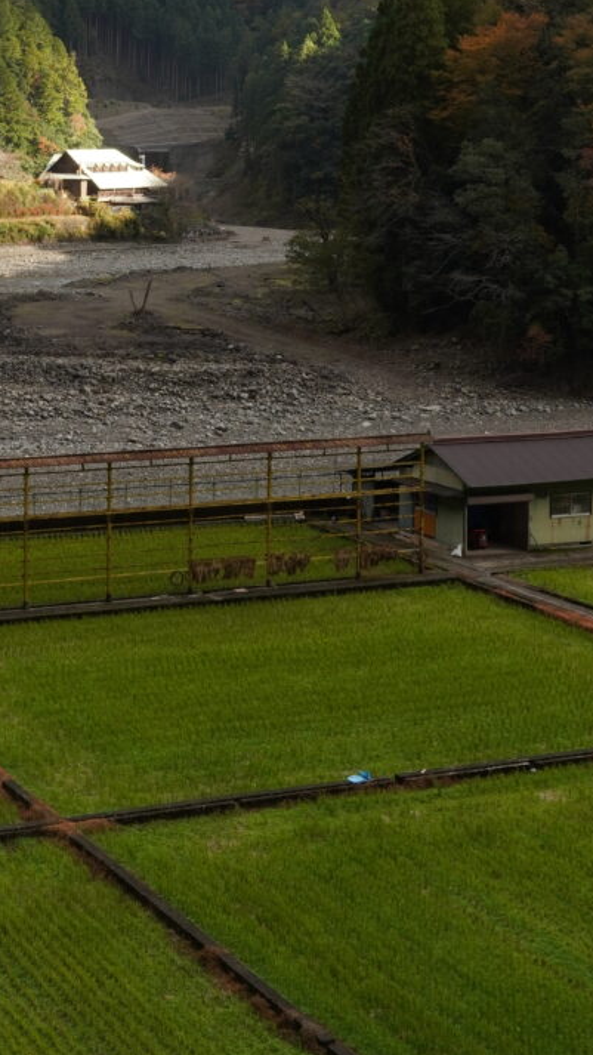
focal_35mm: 79
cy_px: 160
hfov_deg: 15.1
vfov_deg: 26.2
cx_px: 75
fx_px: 2209
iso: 400
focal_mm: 28
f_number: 14
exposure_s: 1/50
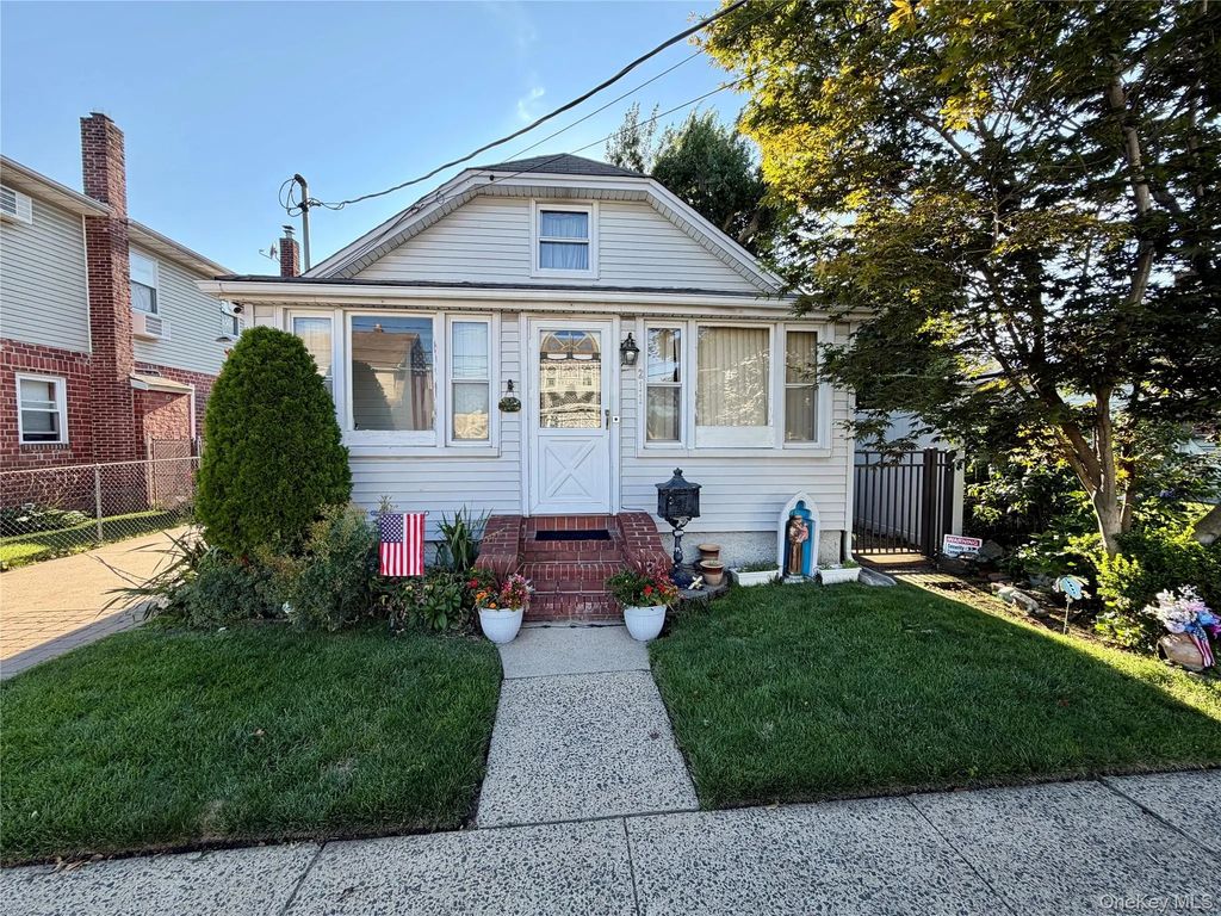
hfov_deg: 102.1
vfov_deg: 85.7
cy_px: 458
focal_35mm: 14
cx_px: 610
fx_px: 494
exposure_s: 1/442
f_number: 2.2
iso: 64
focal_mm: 2.22
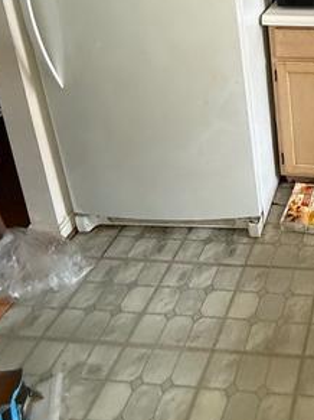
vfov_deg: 40.4
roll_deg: +1.8
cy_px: -43
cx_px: 370
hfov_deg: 32.4
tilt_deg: -13.4
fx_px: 448
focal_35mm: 37
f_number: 2.2
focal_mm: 2.22
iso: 500
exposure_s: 1/60
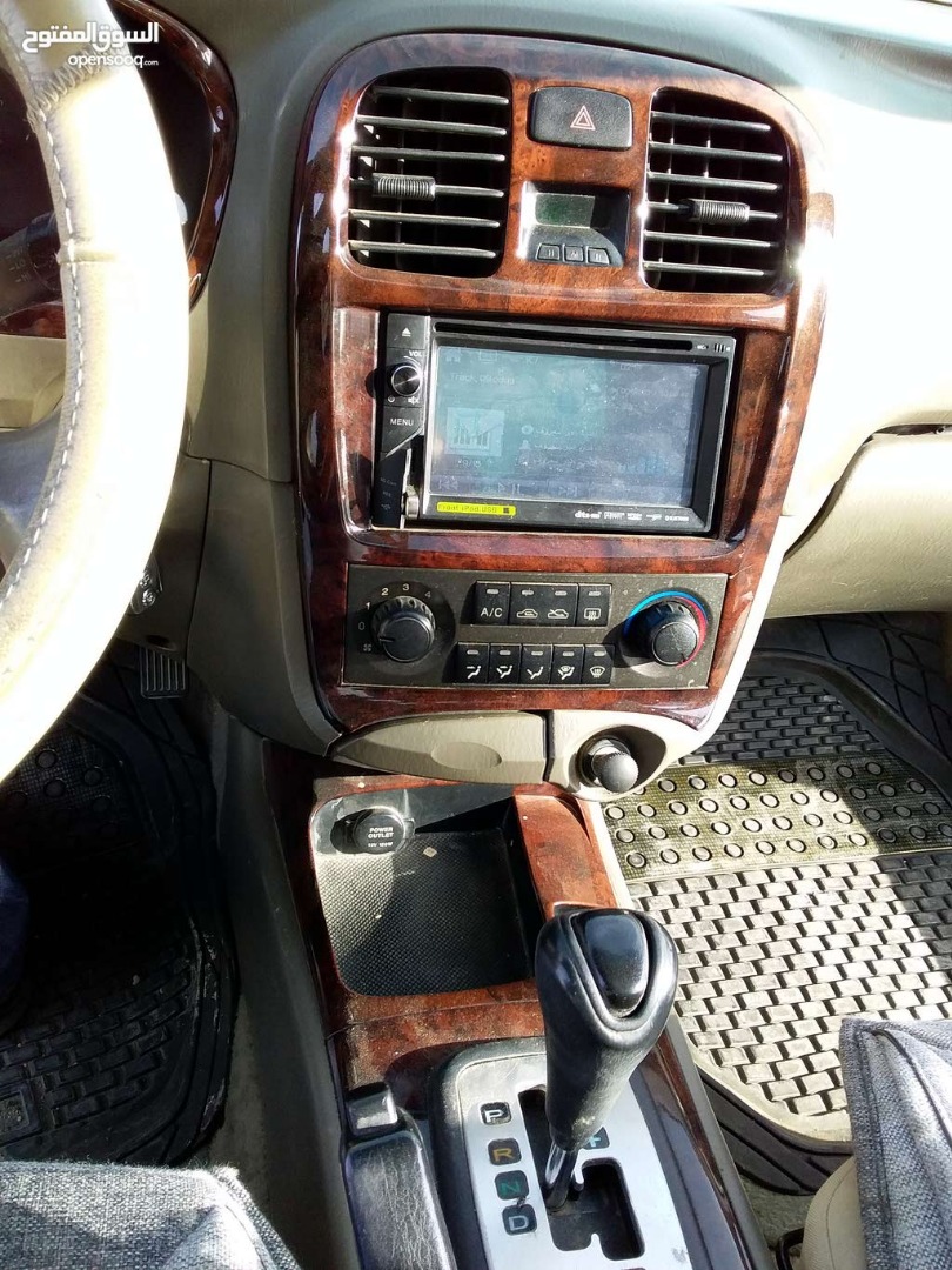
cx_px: 476
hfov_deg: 45.4
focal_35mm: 31
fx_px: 1137
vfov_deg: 58.4
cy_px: 635
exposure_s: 1/100
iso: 40
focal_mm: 3.3
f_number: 2.2
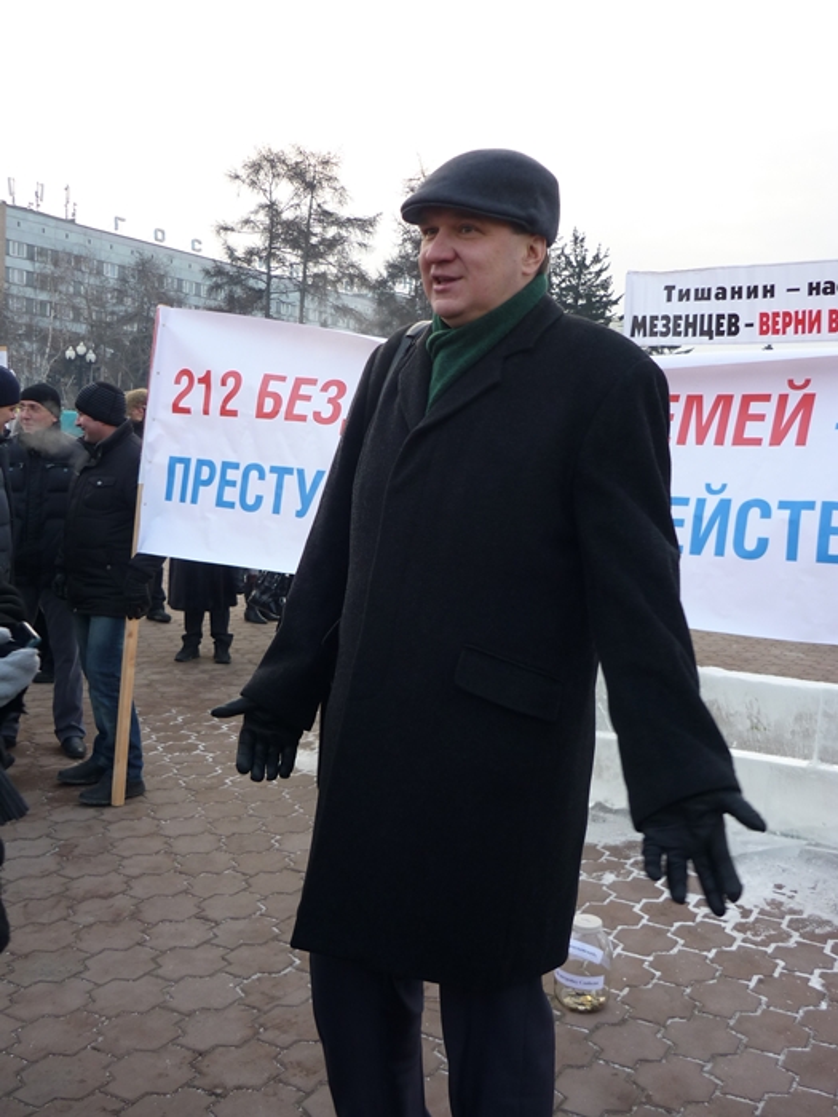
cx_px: 419
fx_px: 1065
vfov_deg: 55.4
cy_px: 558
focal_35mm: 33
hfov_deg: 42.9
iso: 80
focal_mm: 5.5
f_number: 2.8
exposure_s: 1/80
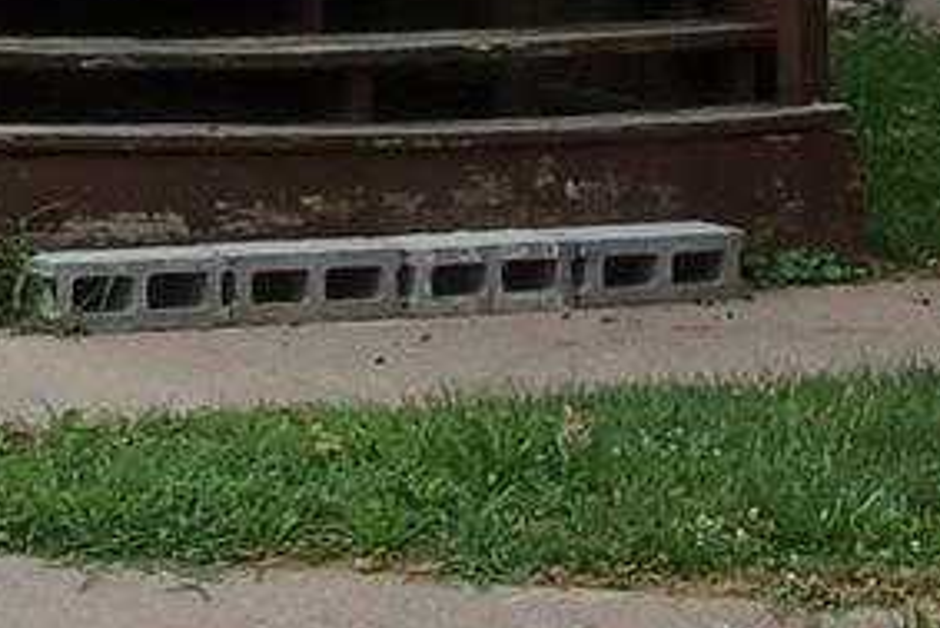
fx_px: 5747
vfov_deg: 6.2
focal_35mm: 220
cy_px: -425
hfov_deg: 9.2
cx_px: -233
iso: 20
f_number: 1.8
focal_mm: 3.98
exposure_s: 1/404
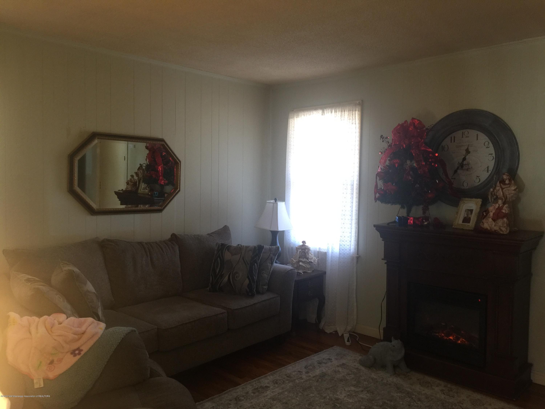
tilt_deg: +0.9
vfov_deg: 48.2
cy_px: 204
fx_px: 457
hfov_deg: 61.7
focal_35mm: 29
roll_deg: -0.9
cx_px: 272
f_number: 2.2
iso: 80
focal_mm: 4.15
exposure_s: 1/15
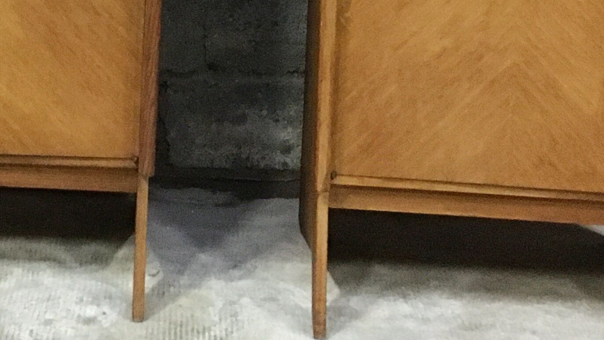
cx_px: 119
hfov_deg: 22.6
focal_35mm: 93
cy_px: -176
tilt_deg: -4.9
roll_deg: -0.9
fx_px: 1490
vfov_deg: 12.4
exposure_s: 1/17
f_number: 2.2
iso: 320
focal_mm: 4.15
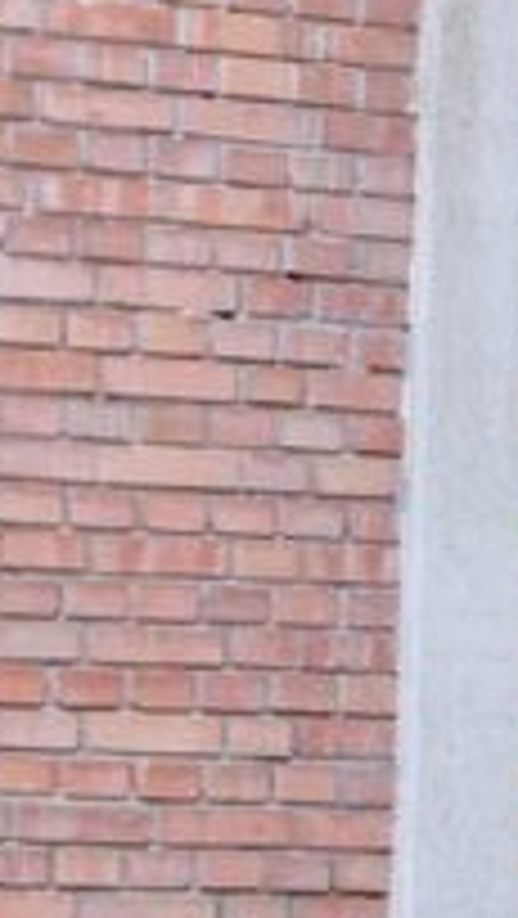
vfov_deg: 9.3
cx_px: 1284
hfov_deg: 5.1
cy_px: 623
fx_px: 5656
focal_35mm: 232
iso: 400
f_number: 5.6
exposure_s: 1/70
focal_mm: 43.4
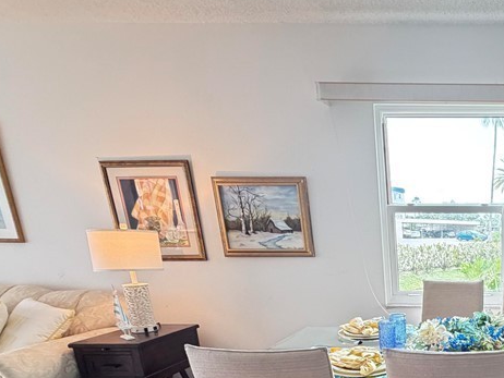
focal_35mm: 31
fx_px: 452
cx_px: 503
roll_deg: +0.4
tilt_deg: -15.6
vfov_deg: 41.2
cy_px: 354
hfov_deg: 48.2
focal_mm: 2.22
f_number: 2.2
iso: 320
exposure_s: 1/60
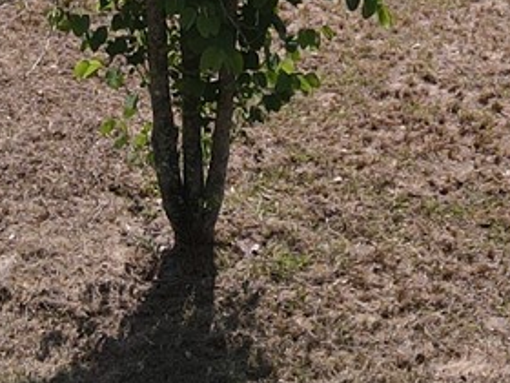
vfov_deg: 10.4
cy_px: -239
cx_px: 505
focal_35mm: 137
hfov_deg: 14.2
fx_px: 2018
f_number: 2.8
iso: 100
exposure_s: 1/500
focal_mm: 4.5
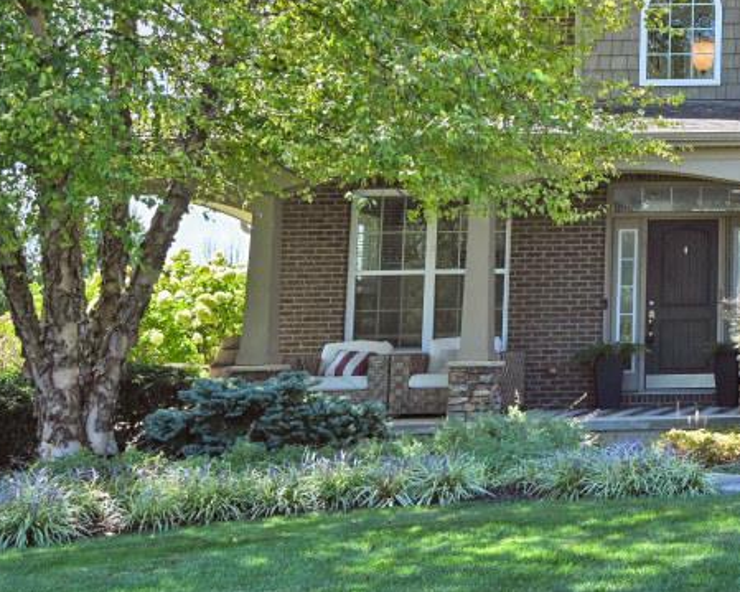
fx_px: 1511
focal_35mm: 69
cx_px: 1078
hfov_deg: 22.9
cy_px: 79
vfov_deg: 21.7
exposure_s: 1/250
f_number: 5.6
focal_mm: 22
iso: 140
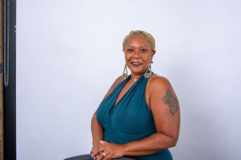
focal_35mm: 32
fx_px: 214
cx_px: 120
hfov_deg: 58.7
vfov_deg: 41.1
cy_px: 80
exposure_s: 1/250
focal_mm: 32
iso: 100
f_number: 9
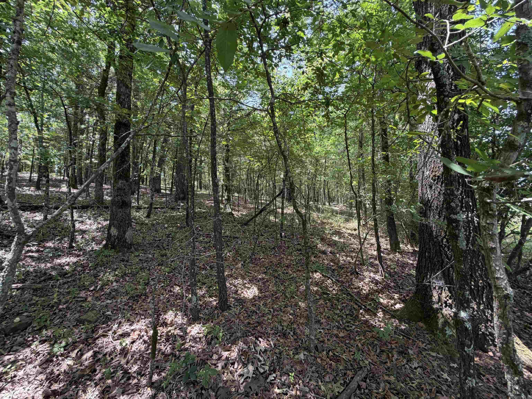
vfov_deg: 85.7
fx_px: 215
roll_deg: +2.5
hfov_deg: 102.1
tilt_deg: +1.1
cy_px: 200
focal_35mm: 14
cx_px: 266
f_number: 2.2
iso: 125
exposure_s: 1/121
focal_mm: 2.22
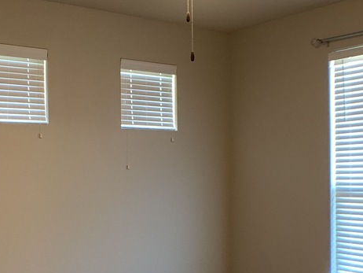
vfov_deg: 18.2
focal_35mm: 81
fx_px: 850
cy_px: 186
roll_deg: -0.2
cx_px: 189
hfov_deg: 24.1
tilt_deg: +0.7
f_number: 1.8
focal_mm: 4.25
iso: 160
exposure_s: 1/60
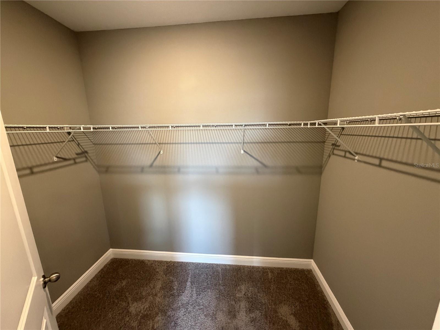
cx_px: 220
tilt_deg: -10.9
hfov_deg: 102.1
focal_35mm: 14
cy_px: 165
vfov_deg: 85.7
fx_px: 178
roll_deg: +0.9
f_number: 2.2
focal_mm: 2.22
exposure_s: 1/60
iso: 500
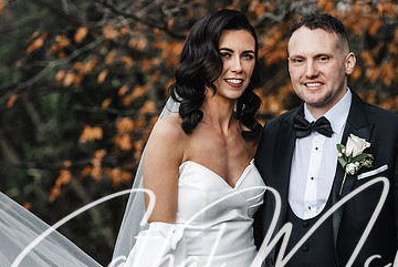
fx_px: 1959
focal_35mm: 177
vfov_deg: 7.8
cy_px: 177
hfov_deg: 11.6
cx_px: 283
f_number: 2.8
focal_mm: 110
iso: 250
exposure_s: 1/200
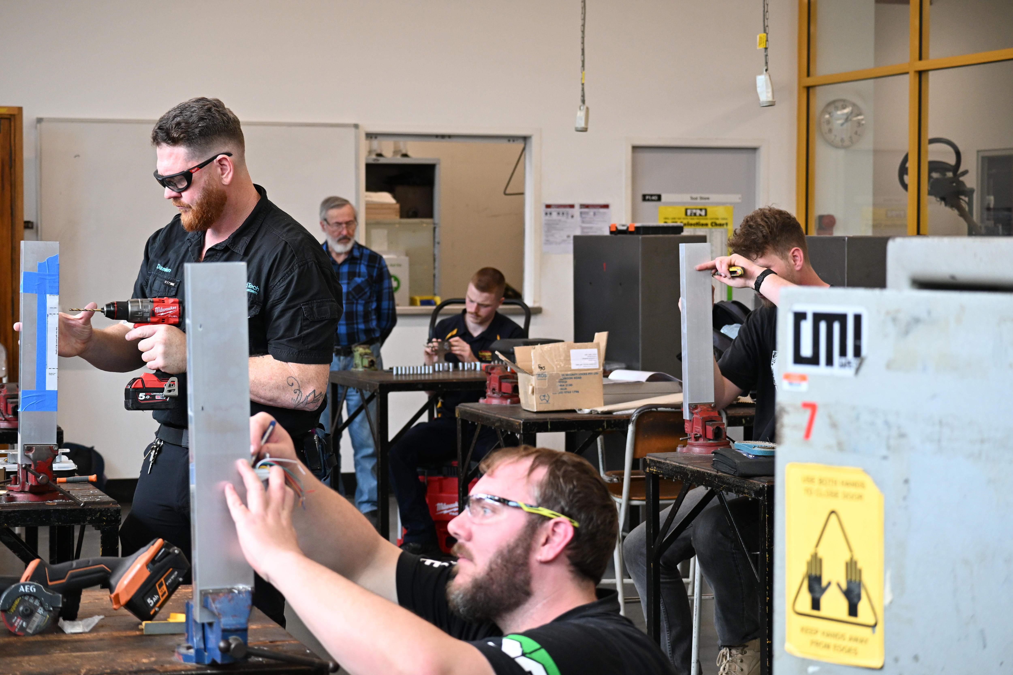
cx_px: 506
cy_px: 338
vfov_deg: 18.2
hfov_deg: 27.0
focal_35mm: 75
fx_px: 2110
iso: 1000
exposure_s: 1/250
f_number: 4.5
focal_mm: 50
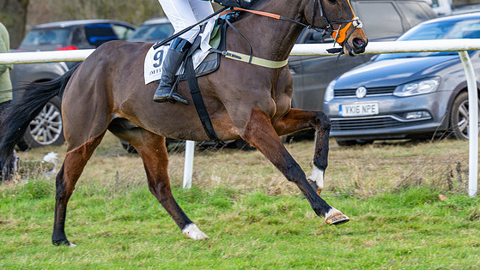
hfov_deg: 7.4
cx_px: 326
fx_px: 3693
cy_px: 73
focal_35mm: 290
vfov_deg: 4.2
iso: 500
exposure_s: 1/800
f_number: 4
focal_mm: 135
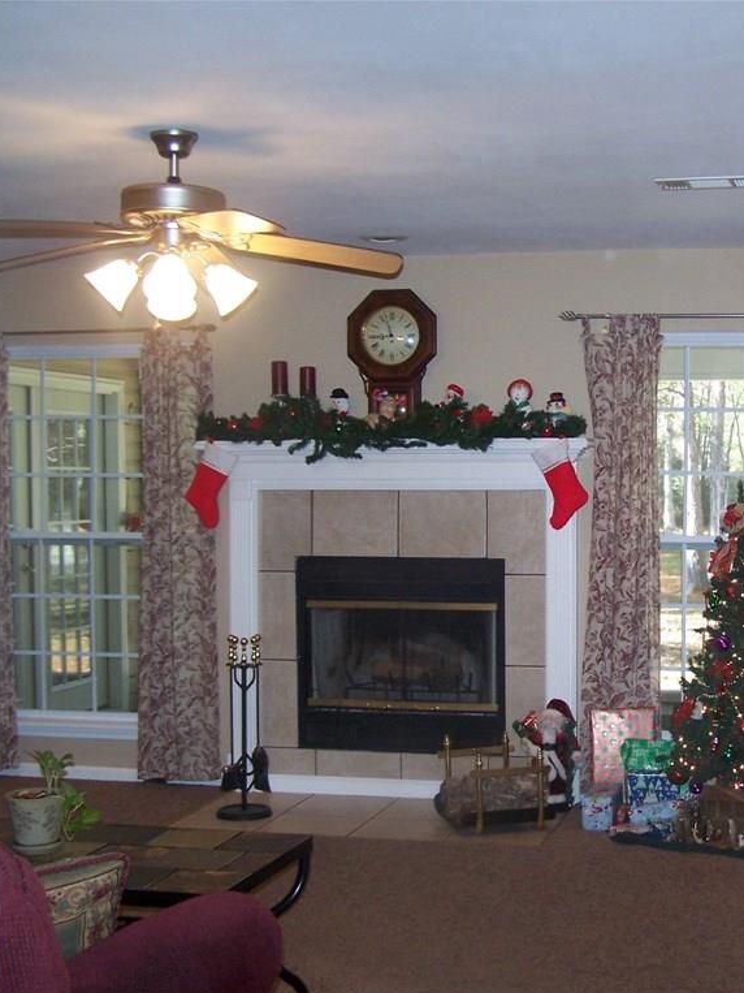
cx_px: 596
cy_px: 498
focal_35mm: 51
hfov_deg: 28.0
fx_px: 1462
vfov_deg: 37.5
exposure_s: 1/60
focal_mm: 6.3
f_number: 2.8
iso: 140
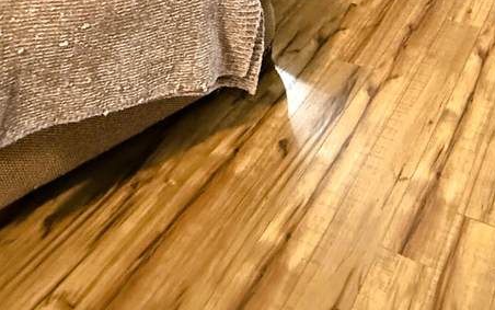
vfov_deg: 23.2
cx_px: 437
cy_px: -181
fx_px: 567
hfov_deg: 43.5
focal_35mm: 42
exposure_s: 1/40
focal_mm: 2.22
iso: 1000
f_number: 2.2
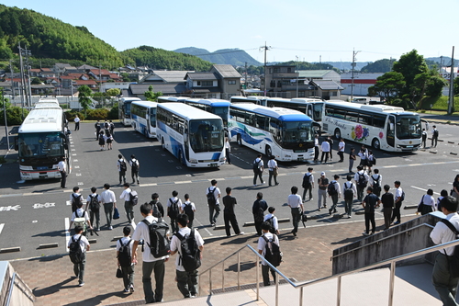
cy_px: 153
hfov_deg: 49.6
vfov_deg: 34.2
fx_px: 497
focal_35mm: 39
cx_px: 230
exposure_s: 1/320
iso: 100
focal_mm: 26
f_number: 7.1
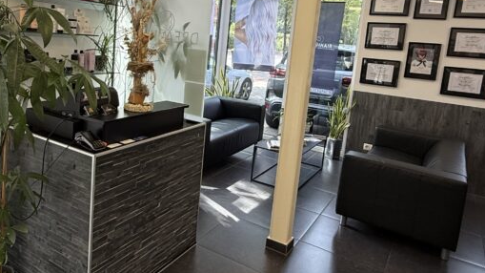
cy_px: 123
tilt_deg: -8.4
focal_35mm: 23
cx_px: 200
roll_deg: -4.2
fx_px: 296
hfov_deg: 78.0
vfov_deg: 49.4
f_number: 2.2
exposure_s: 1/99
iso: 80
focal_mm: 2.22
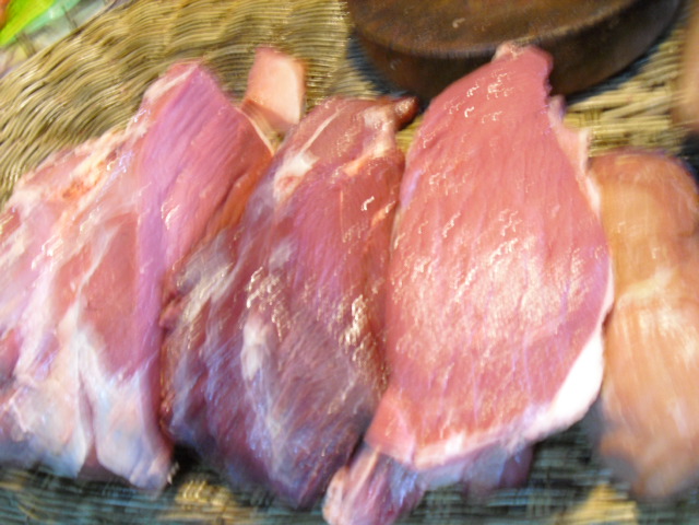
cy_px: 262
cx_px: 350
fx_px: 727
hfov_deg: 51.4
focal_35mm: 36
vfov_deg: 39.7
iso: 200
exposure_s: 1/2.5
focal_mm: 6.3
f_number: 3.1
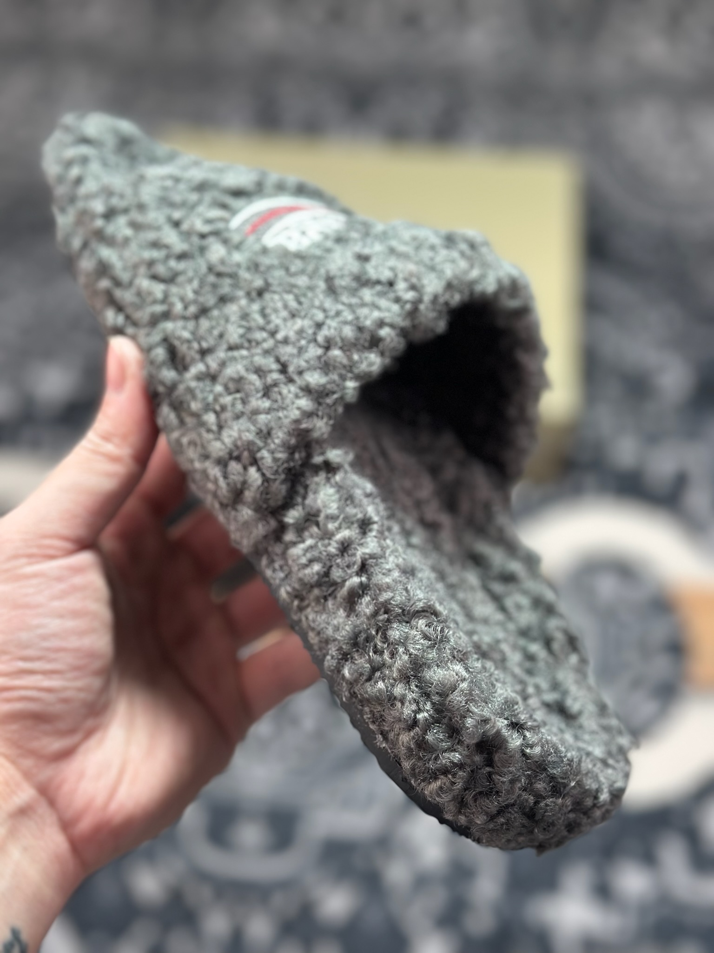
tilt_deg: -56.1
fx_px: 1320
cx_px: 357
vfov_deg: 39.7
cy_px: 476
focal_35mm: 48
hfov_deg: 30.3
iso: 80
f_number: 1.78
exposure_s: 1/302
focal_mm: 6.86
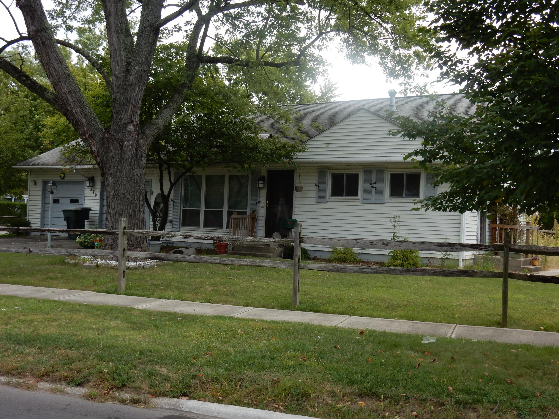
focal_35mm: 43
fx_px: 694
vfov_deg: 33.6
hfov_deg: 43.9
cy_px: 210
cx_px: 280
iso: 125
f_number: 4.2
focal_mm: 7.6
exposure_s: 1/320
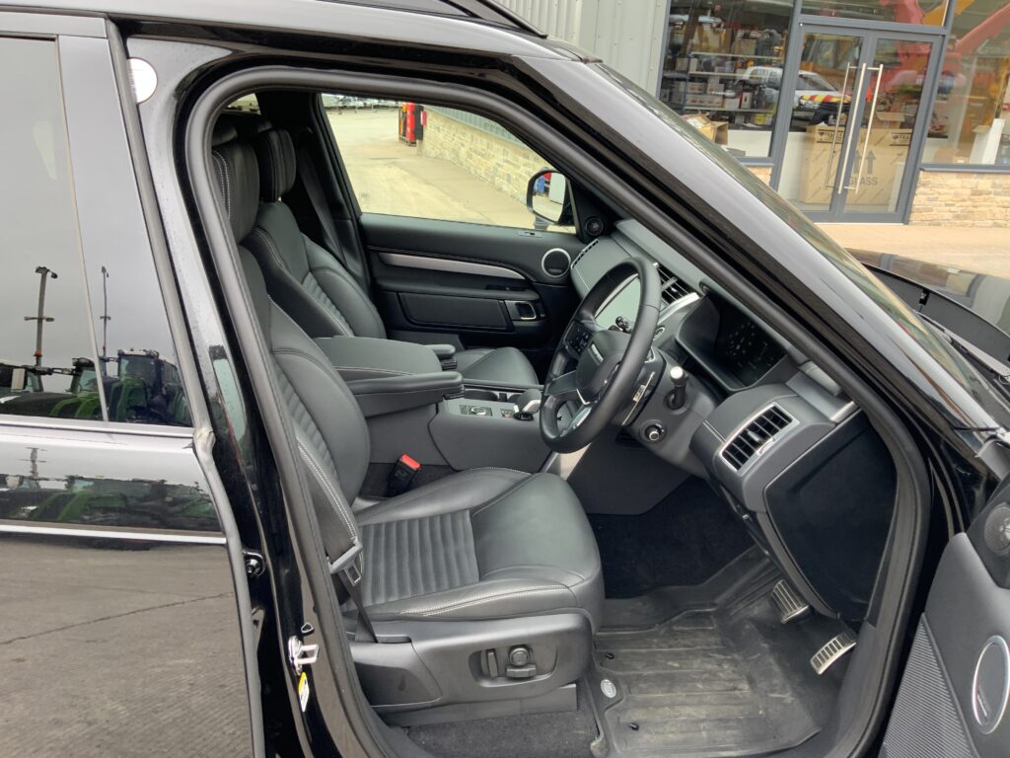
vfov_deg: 48.2
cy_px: 379
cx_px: 505
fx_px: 846
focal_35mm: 29
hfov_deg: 61.7
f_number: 1.8
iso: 25
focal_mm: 3
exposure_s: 1/122
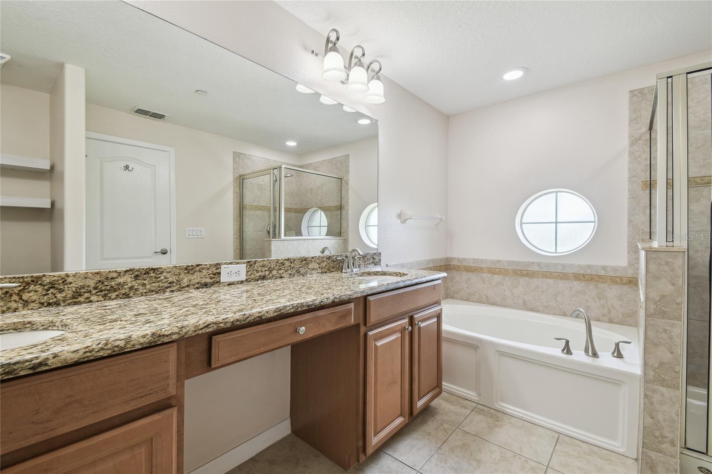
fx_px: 297
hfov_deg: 100.4
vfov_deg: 77.3
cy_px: 237
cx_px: 356
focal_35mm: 15
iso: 100
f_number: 7.1
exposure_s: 1/3.33
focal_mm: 10
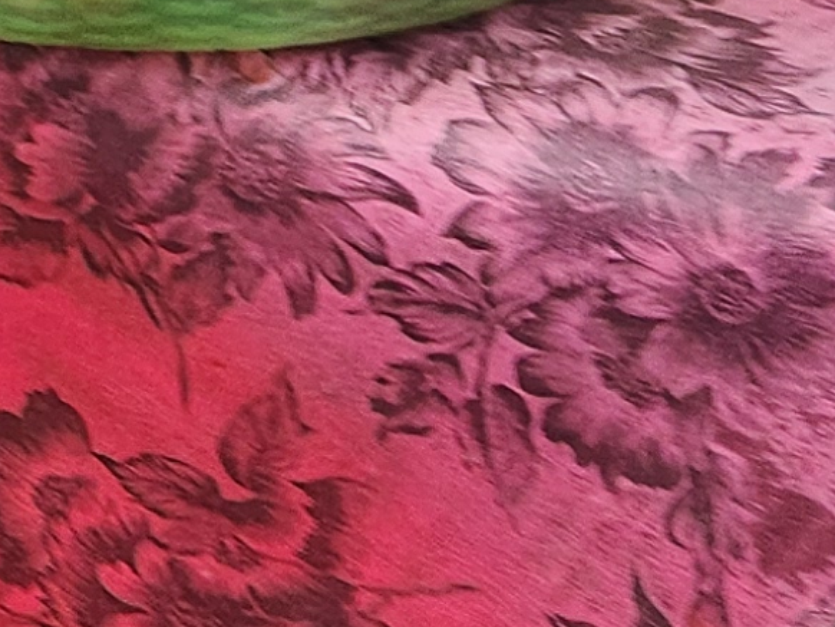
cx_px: -805
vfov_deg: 8.9
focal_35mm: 158
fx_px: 3813
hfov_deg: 11.4
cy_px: -636
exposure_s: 1/180
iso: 40
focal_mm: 5.4
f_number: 1.8
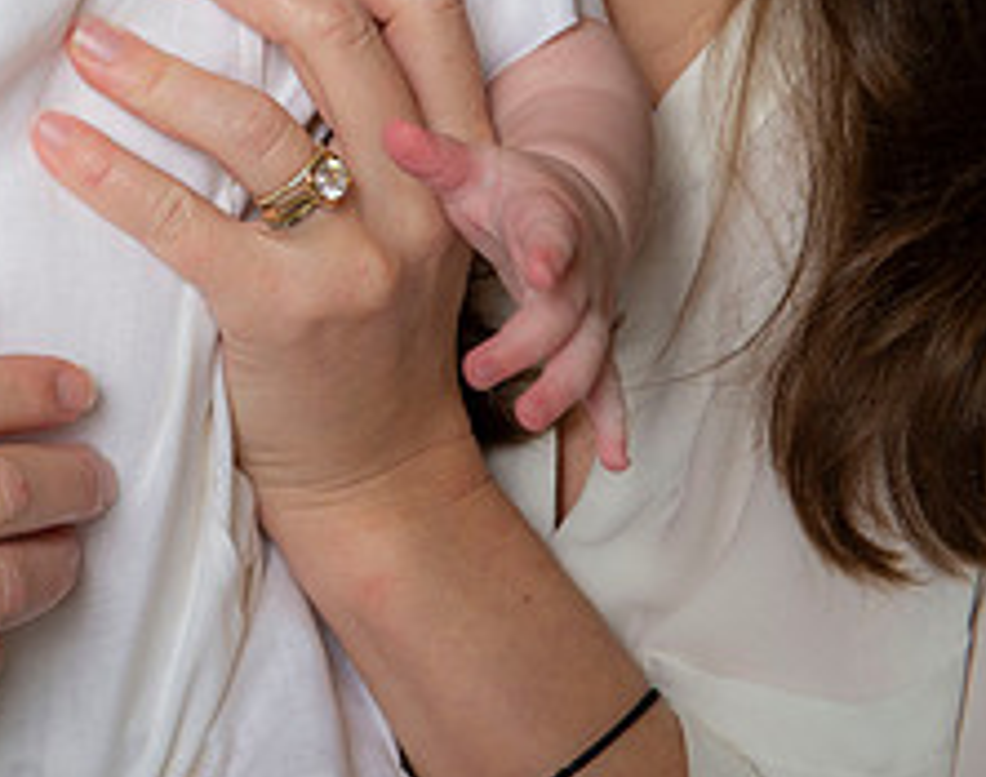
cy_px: -59
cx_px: -390
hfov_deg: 10.0
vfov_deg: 8.0
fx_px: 5513
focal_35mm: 190
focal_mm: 66
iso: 200
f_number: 4.5
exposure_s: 1/200
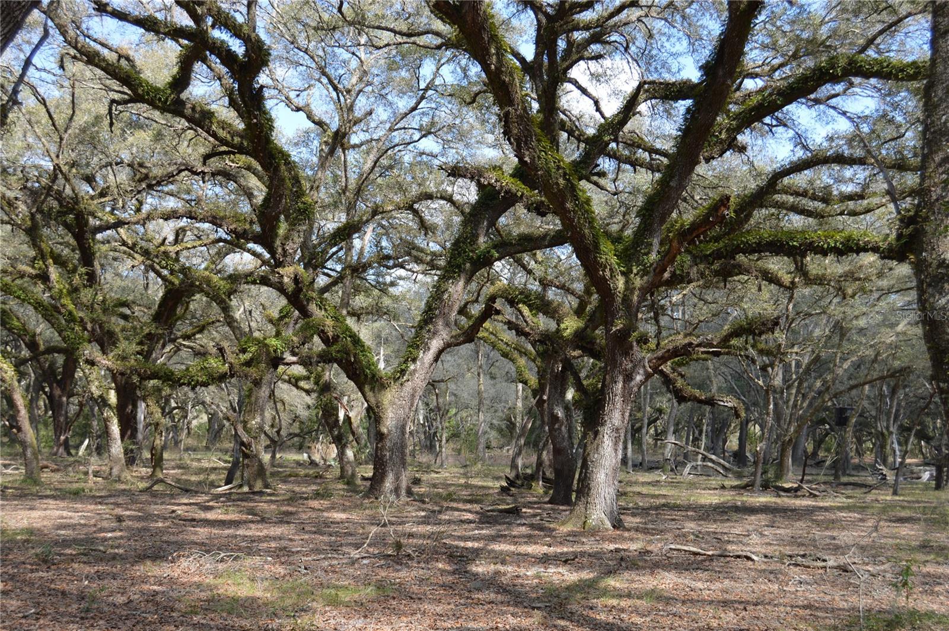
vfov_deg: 31.8
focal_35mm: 42
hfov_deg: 46.4
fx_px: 1106
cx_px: 474
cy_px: 316
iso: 100
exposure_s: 1/125
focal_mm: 28
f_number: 5.6
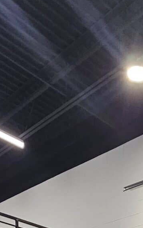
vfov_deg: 20.8
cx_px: 132
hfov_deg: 21.1
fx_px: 374
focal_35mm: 60
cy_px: 426
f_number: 2.2
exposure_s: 1/77
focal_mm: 2.2
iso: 80
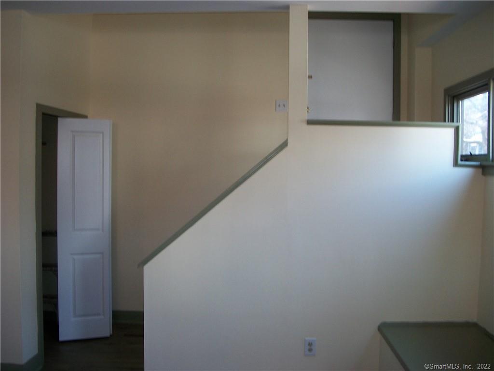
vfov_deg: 44.2
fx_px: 457
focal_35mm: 32
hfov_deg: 56.8
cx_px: 247
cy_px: 186
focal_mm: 5.7
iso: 80
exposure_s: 1/30
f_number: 2.9
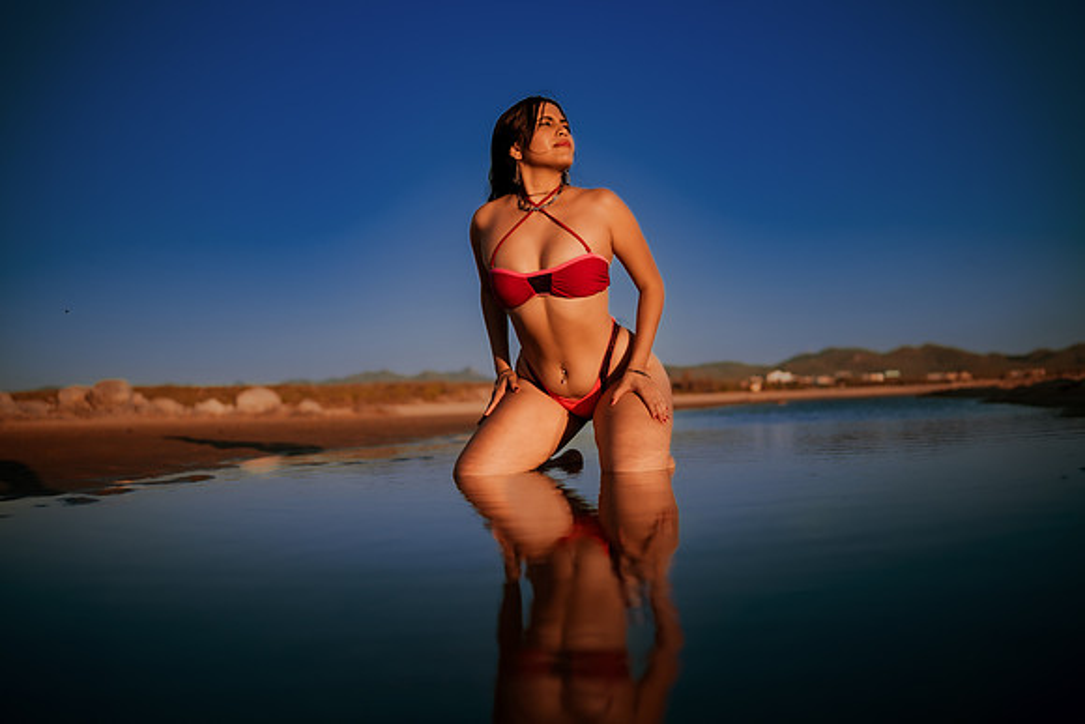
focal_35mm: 35
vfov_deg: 37.9
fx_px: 1055
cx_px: 542
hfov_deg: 54.4
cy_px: 362
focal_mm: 35
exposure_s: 1/5000
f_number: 1.8
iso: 100
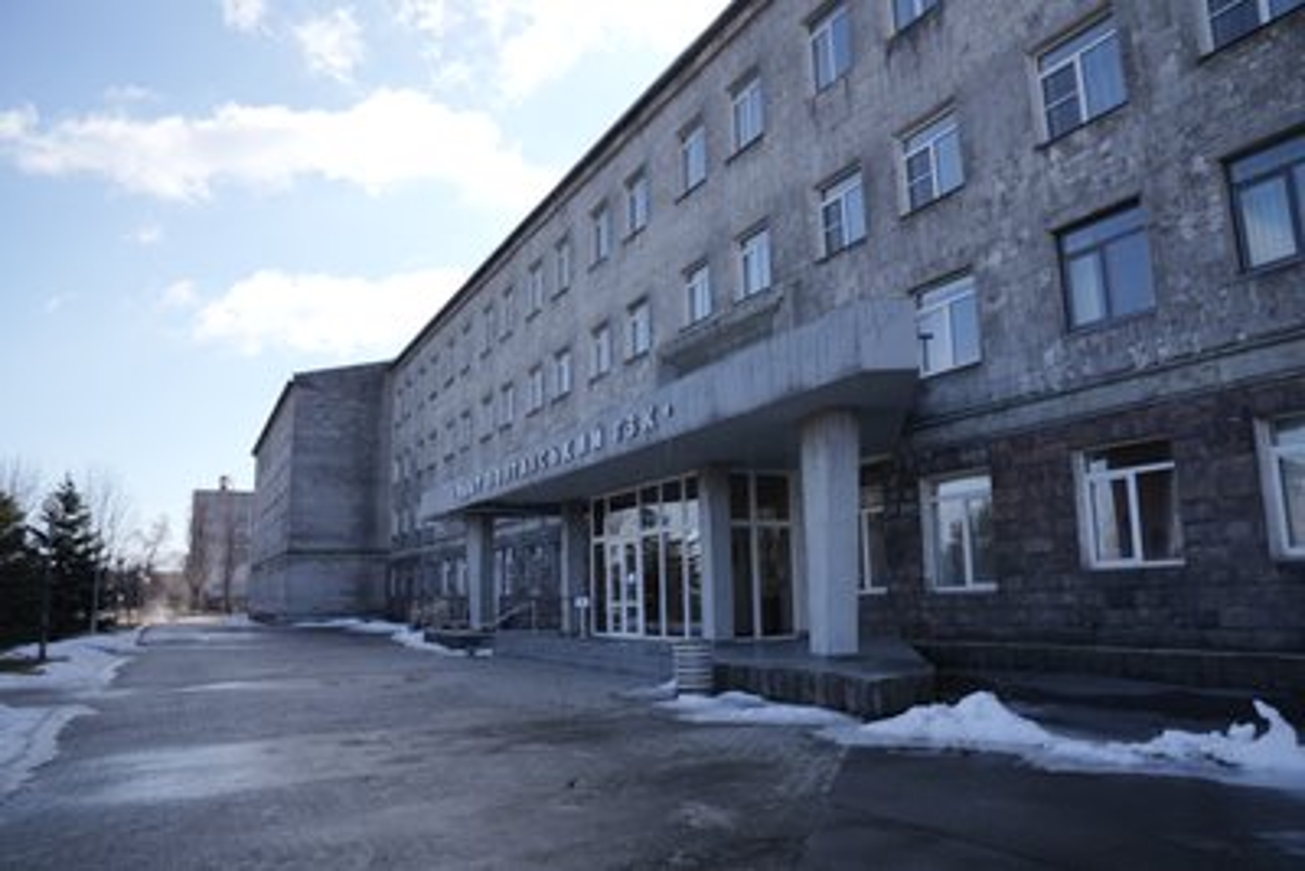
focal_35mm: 24
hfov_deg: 73.7
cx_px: 652
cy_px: 436
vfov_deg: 53.2
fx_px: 870
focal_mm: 24
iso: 250
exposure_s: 1/500
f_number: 6.3
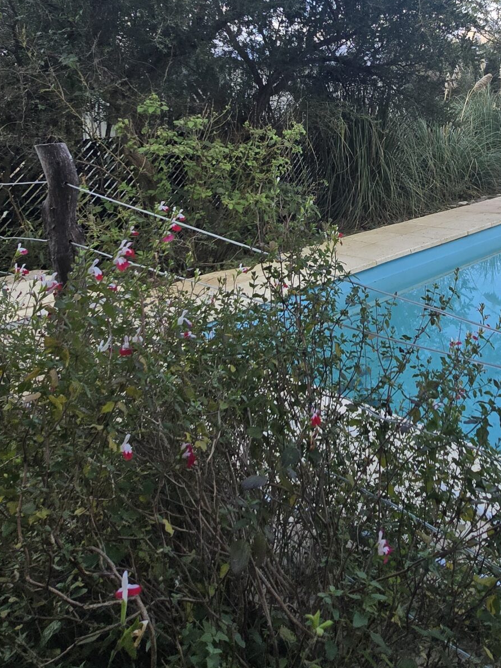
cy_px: 138
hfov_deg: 47.9
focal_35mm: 28
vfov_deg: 58.8
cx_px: 373
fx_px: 541
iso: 50
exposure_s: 1/439
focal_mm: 2.2
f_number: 2.2
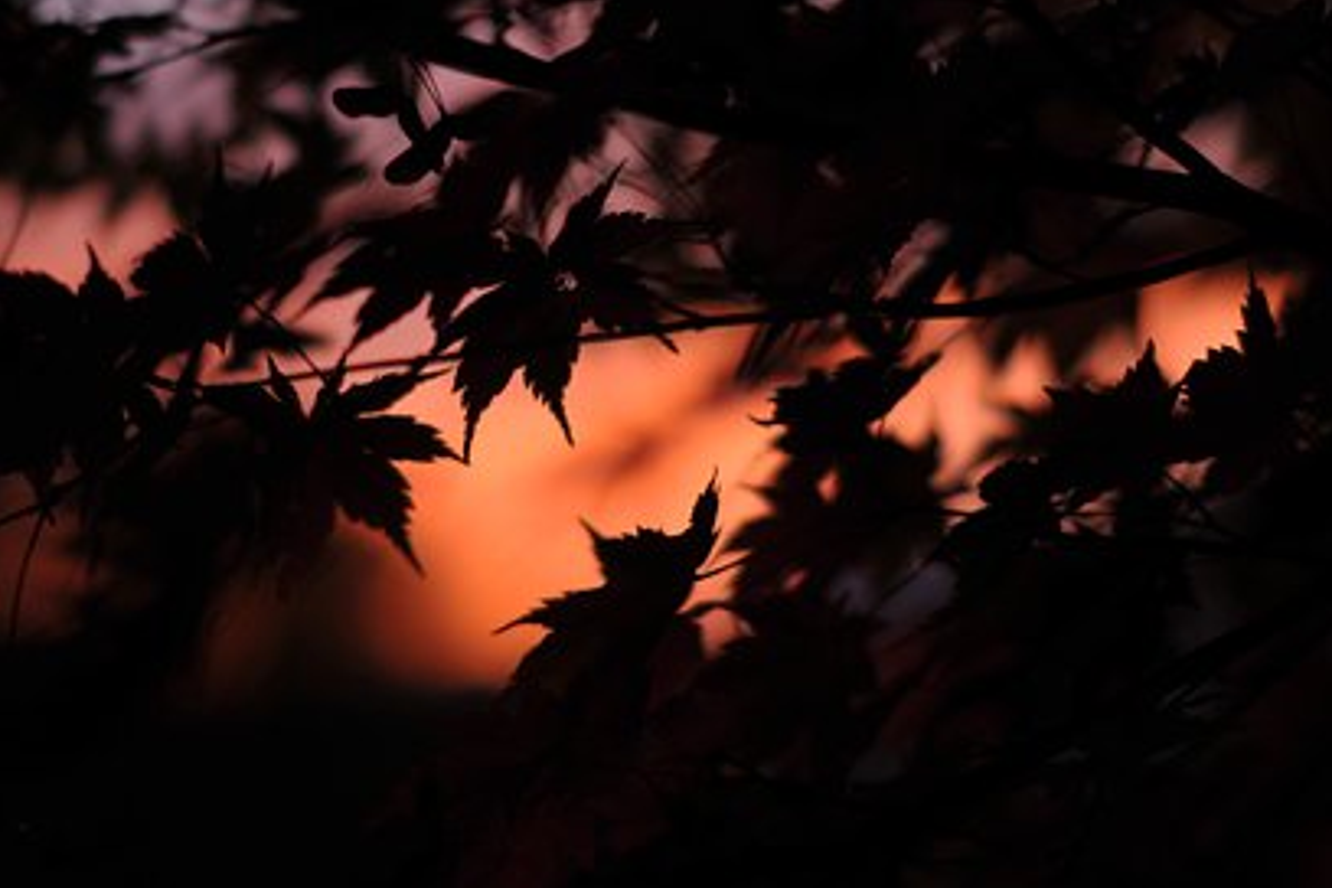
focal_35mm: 94
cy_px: 382
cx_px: 620
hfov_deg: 21.7
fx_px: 3478
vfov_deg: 14.5
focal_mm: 50
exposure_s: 1/125
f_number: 1.4
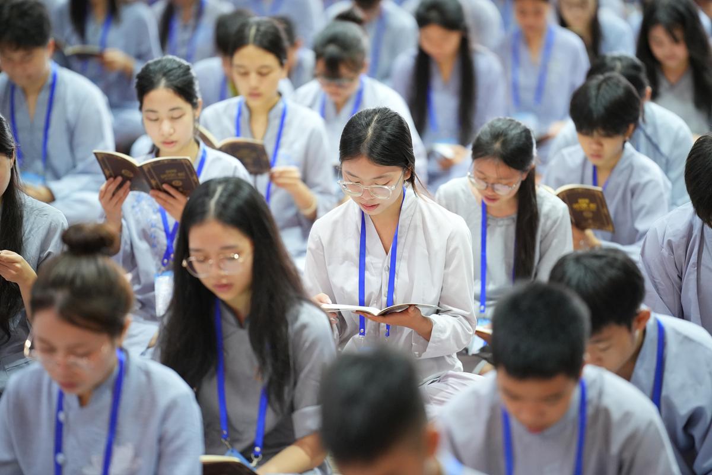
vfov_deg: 6.9
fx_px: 3955
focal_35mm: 200
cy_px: 238
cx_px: 356
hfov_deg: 10.3
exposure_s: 1/125
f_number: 2.8
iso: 4000
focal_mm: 200
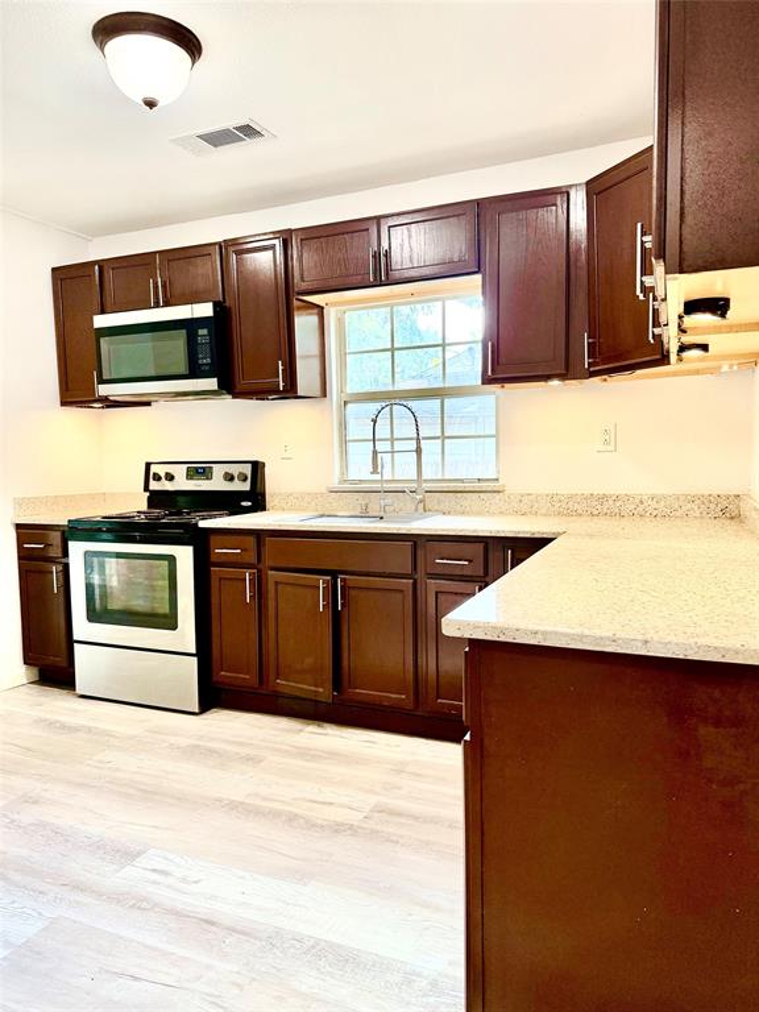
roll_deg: +0.5
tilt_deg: -3.5
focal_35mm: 24
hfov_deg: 56.8
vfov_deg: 71.6
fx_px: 702
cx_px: 380
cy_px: 506
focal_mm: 6.76
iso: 160
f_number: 1.78
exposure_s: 1/120
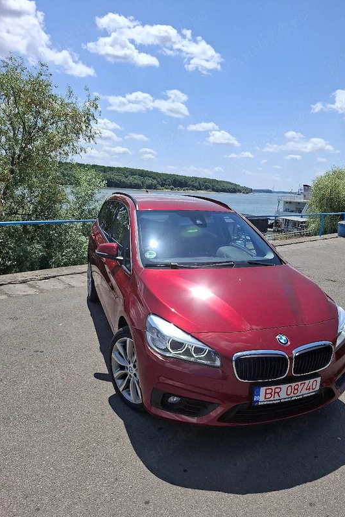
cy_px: 259
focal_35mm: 24
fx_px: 345
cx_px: 192
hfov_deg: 53.1
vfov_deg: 73.7
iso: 50
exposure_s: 1/3333
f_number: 1.8
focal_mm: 5.54
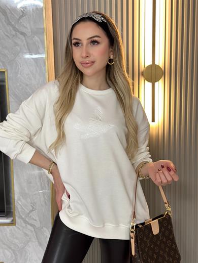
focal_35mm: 48
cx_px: 99
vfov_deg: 39.7
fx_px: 366
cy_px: 132
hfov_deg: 30.3
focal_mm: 6.86
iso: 400
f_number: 1.78
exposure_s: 1/33
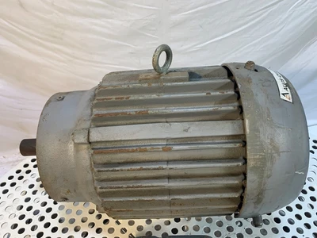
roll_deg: +0.2
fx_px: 238
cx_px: 158
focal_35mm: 26
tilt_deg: -39.8
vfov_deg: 53.1
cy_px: 119
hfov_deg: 67.3
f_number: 1.8
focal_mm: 4.25
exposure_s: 1/120
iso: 50
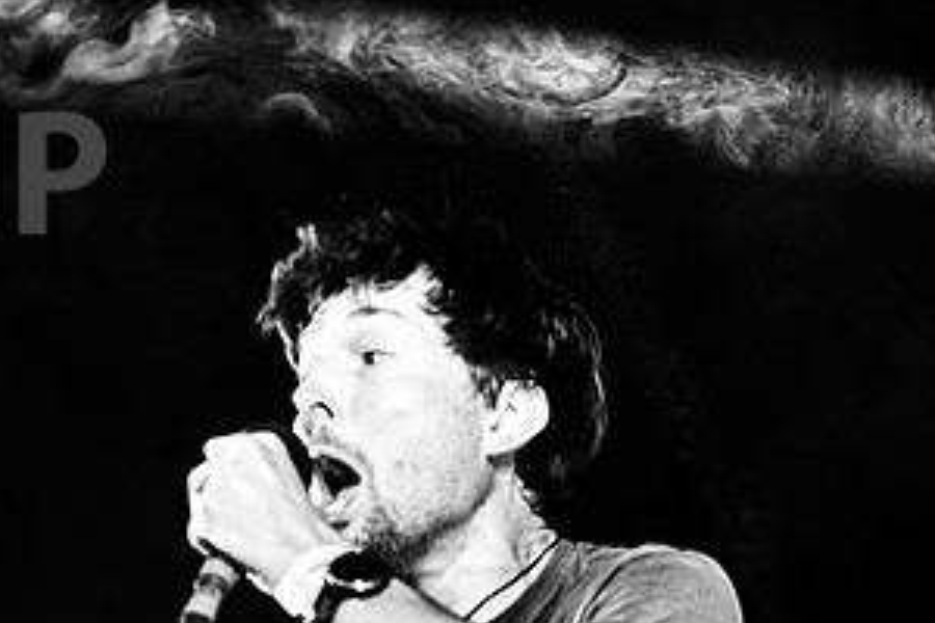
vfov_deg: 8.1
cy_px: 655
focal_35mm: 169
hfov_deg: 12.2
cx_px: 583
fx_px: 4389
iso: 1000
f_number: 2.8
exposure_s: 1/250
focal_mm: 70
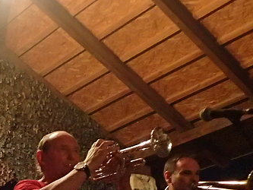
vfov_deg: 17.1
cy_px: 250
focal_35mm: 81
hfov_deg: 22.4
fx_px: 592
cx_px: -43
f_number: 2.3
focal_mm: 5.5
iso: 3200
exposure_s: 1/30
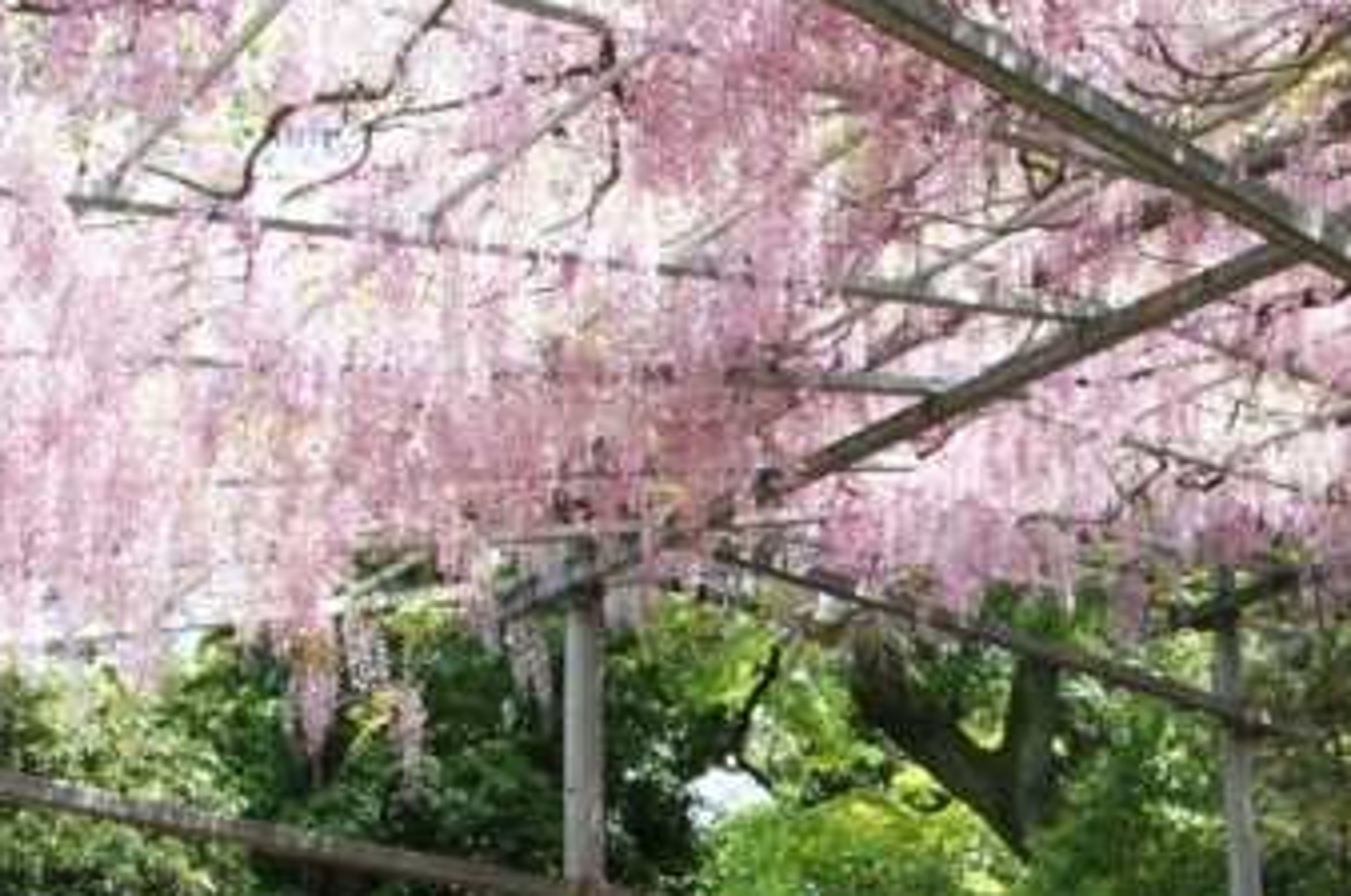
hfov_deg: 30.5
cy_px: 860
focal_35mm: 64
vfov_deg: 20.6
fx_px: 2397
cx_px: 1139
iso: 100
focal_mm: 18
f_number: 5.6
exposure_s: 1/60
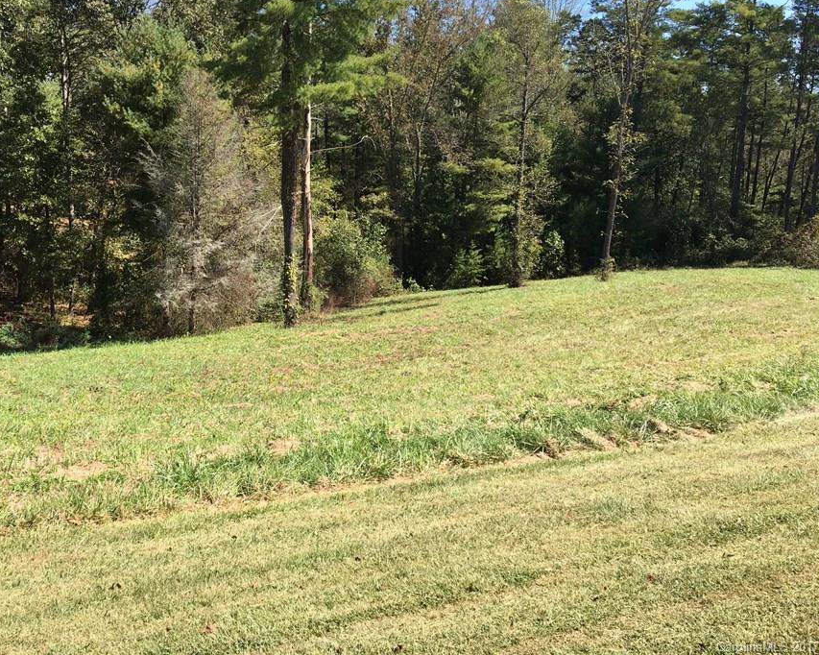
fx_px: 824
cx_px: 335
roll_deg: -0.4
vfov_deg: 43.3
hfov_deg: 52.6
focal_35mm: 34
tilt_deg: -9.5
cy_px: 287
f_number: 2.2
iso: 25
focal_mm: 4.15
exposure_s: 1/610
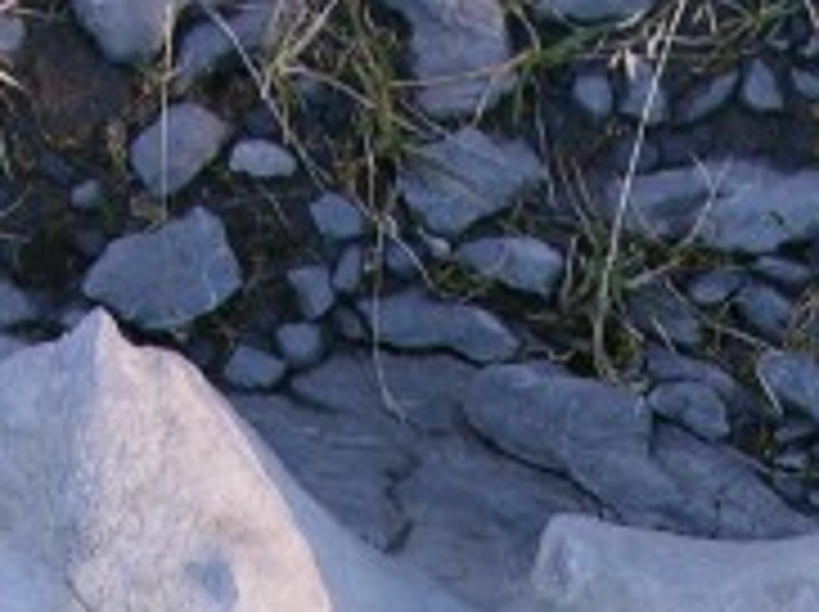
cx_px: 464
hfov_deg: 10.1
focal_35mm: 197
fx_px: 4655
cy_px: 1431
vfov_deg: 7.1
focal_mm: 8.9
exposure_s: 1/46.5
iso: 50
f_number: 3.2
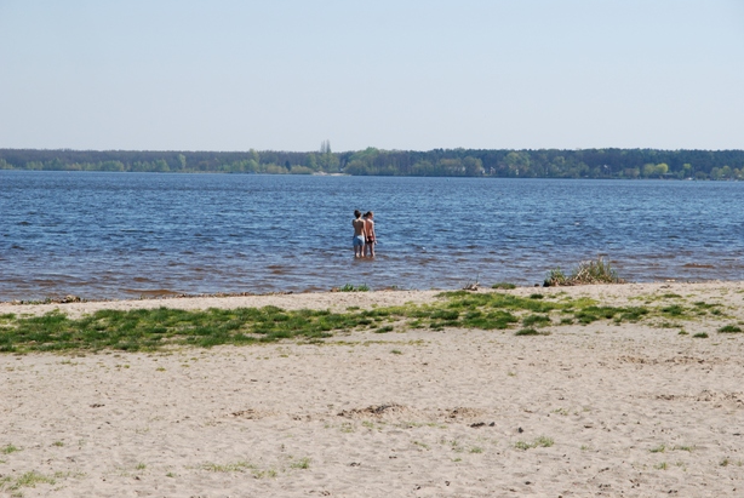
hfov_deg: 19.3
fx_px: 2193
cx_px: 373
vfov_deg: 13.0
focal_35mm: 106
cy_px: 248
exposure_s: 1/400
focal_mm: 70
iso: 250
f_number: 9
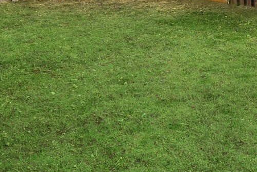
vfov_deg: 23.1
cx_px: 279
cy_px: -59
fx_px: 364
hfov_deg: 34.0
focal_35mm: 51
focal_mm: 15
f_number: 7.1
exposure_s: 1/160
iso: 80
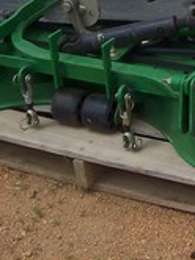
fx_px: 915
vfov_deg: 16.1
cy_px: 93
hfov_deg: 12.0
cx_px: 204
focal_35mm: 122
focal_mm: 5.6
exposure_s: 1/750
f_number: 5.6
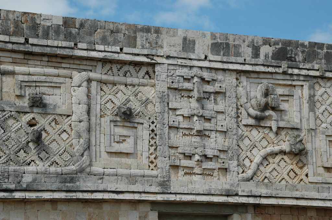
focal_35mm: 105
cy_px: 110
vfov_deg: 13.0
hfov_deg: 19.5
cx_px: 166
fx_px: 967
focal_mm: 70
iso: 400
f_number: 10
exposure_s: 1/400
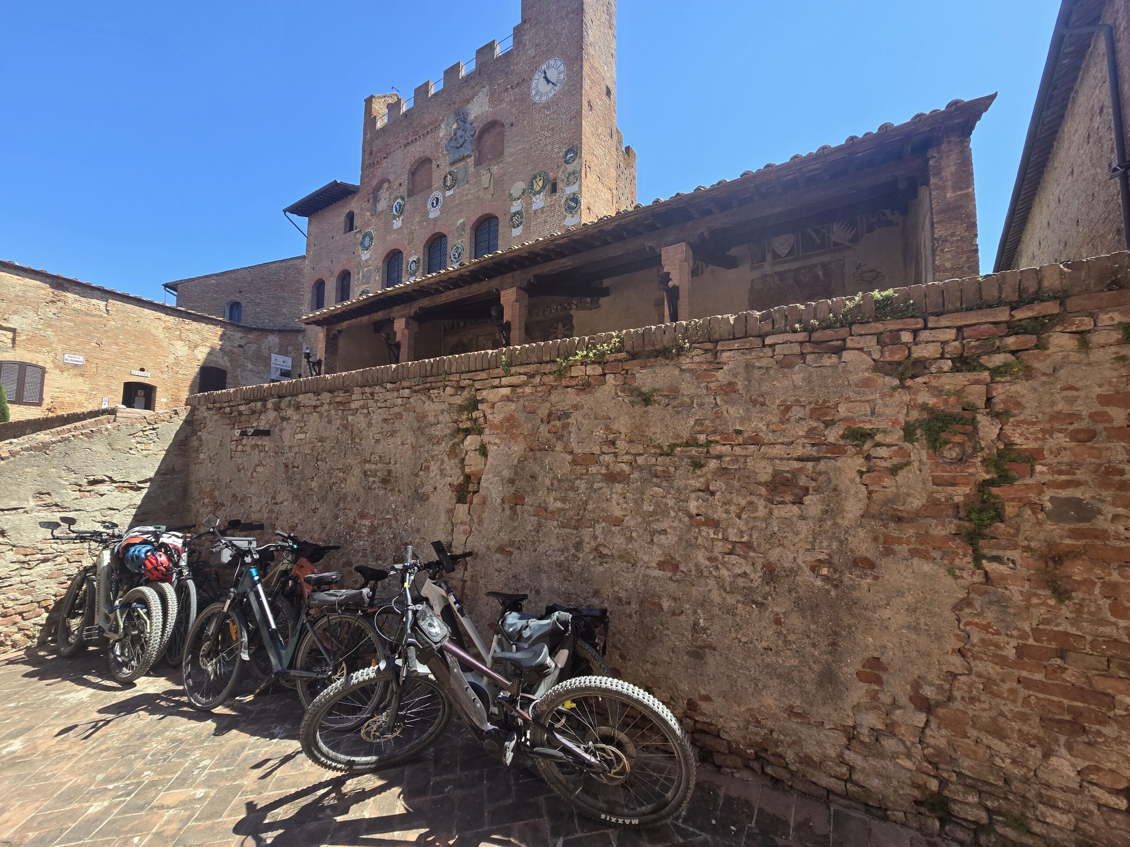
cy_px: 424
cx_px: 565
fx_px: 424
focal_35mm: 13
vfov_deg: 89.9
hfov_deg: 106.2
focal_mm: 2.2
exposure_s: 1/955
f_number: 2.2
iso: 50
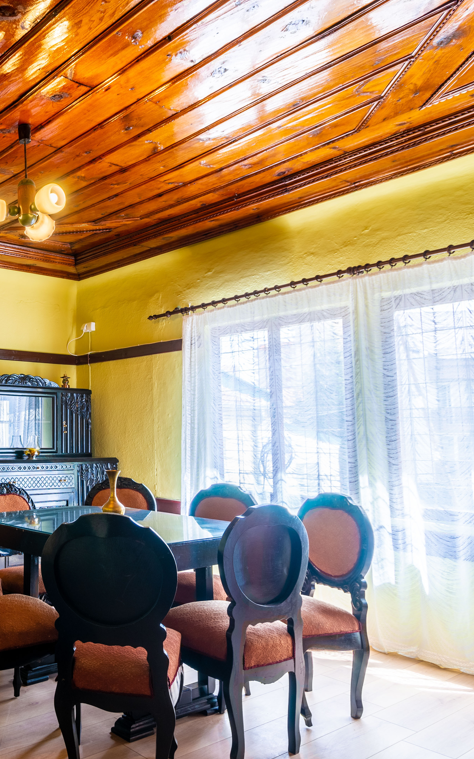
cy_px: 376
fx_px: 641
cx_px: 3
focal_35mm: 31
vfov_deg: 61.2
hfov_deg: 36.6
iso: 100
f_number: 8
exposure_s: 1/20
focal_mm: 20
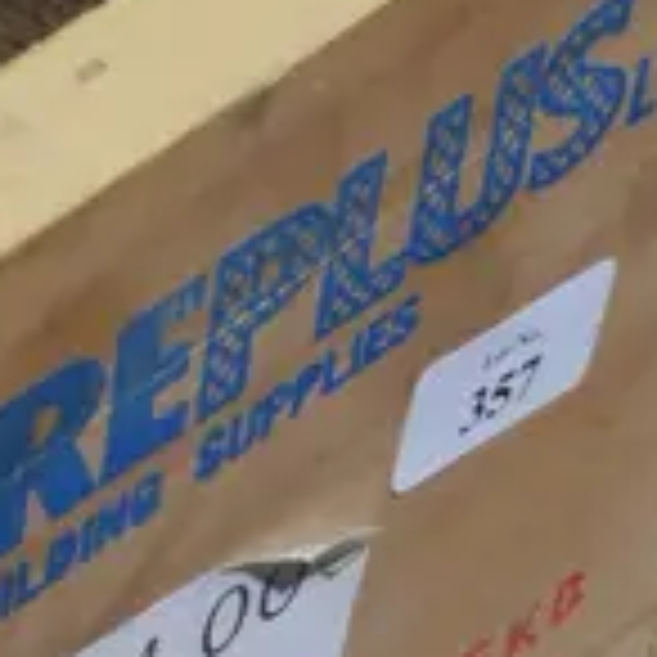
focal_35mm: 260
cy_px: -446
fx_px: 5583
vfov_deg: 6.6
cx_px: -621
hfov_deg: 6.5
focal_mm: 21
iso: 640
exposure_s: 1/60
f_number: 4.6
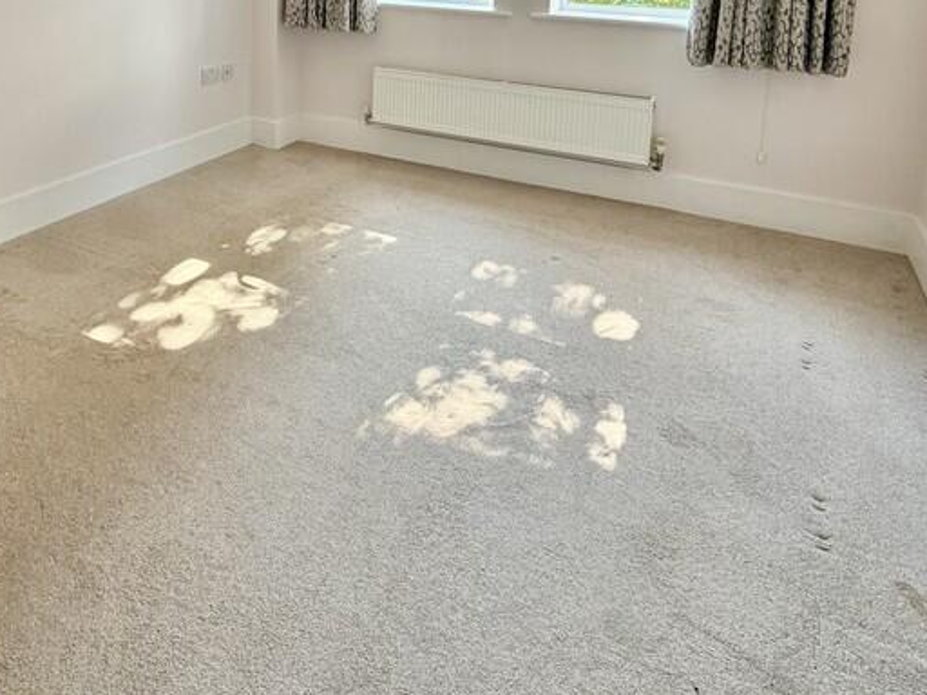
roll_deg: -1.3
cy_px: 51
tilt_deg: -8.6
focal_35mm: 28
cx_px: 324
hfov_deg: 62.2
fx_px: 750
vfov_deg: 44.6
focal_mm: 2.22
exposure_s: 1/121
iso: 200
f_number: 2.2
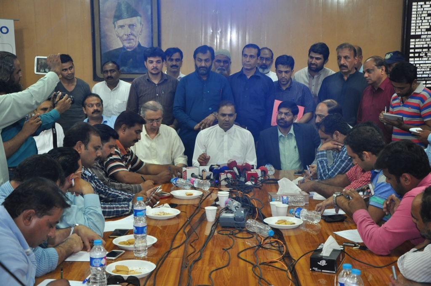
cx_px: 216
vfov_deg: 23.7
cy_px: 143
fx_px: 682
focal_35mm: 57
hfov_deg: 35.1
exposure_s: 1/60
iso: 800
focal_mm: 38
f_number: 4.5
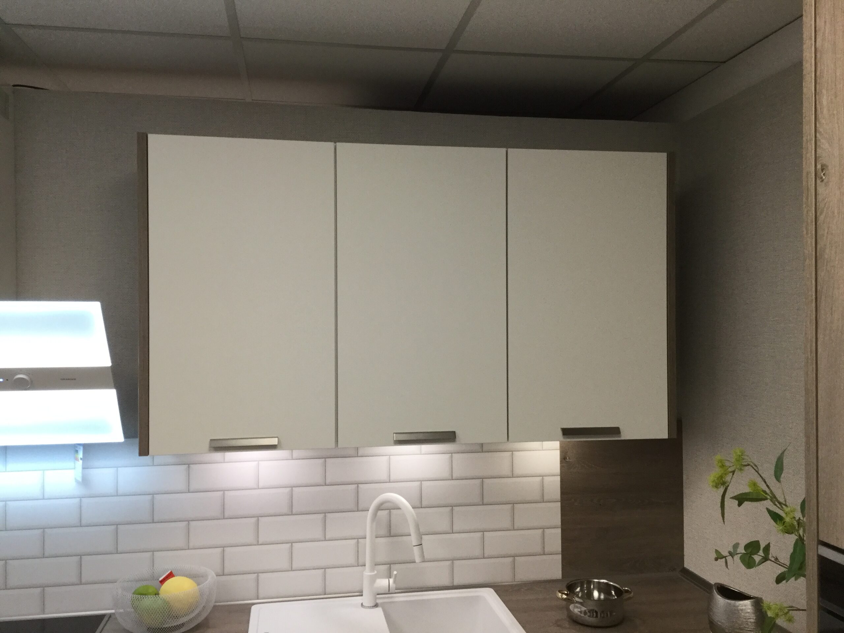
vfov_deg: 45.4
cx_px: 422
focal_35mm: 31
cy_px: 316
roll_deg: -0.1
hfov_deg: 58.4
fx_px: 756
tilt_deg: -0.3
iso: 50
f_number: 2.4
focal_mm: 3.3
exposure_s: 1/33
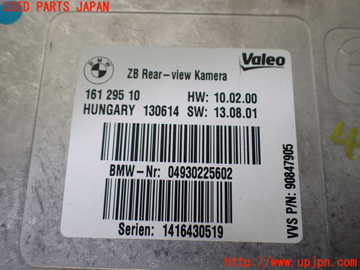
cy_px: 135
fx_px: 312
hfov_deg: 60.0
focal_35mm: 30
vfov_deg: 46.8
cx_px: 180
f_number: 2.3
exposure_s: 1/125
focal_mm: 5.4
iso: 100
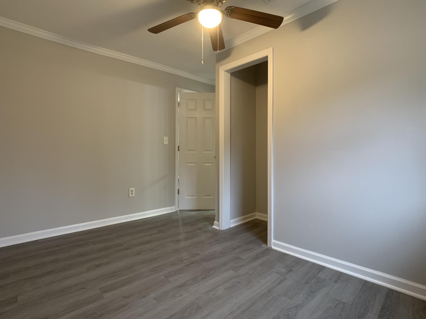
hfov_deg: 67.3
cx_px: 213
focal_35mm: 26
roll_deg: -0.2
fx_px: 320
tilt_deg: -0.7
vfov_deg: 53.1
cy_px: 160
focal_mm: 4.25
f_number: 1.8
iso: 320
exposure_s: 1/60
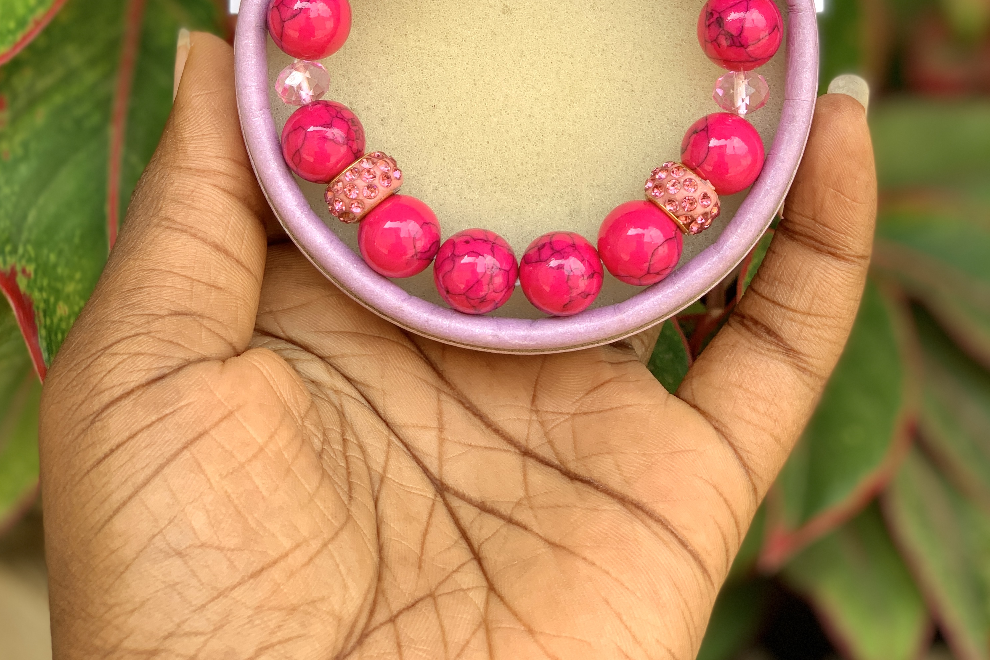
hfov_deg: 27.7
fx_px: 2007
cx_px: 497
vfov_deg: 18.2
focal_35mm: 73
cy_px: -3
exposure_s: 1/122
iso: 16
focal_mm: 6
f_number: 2.4
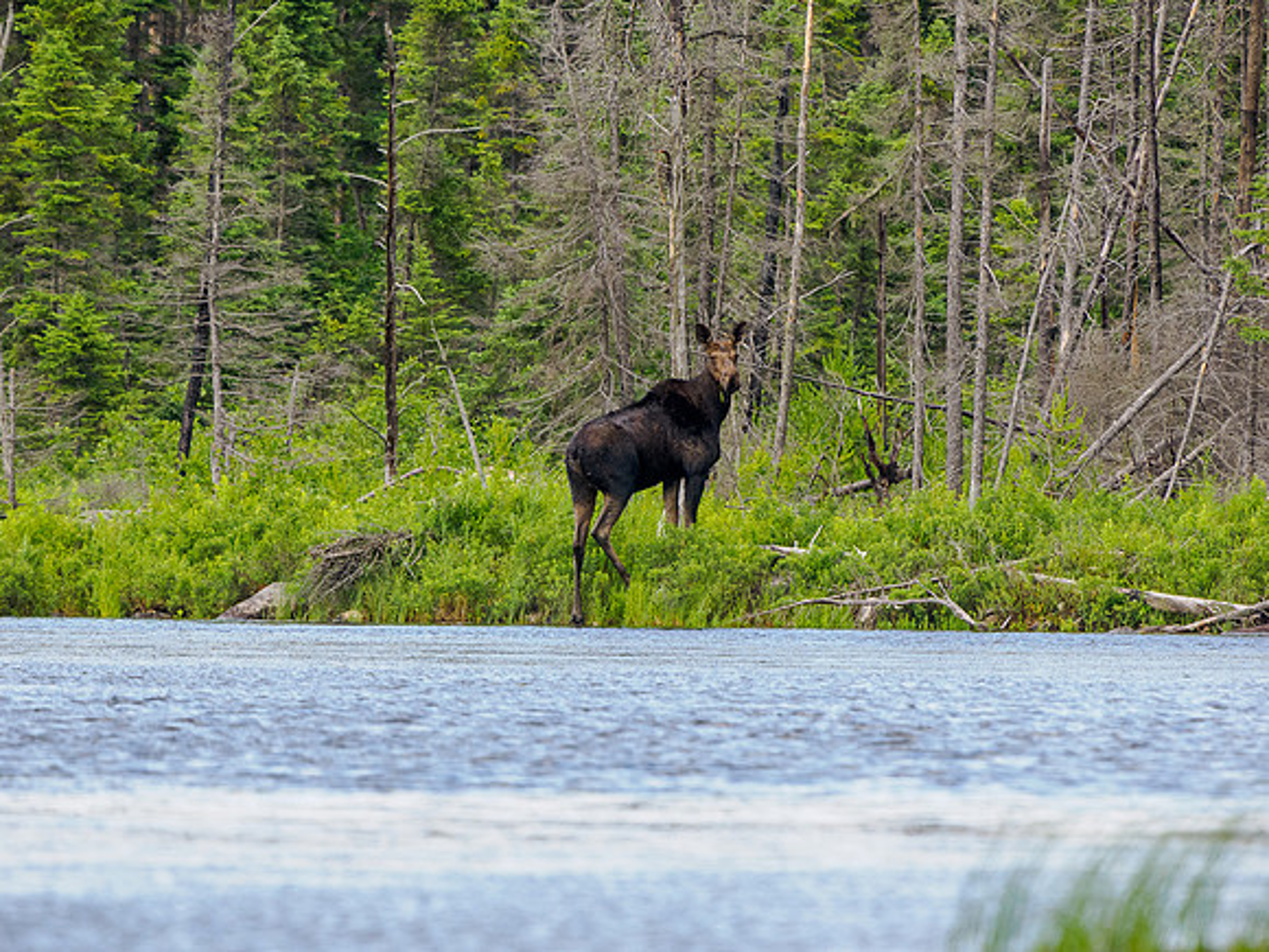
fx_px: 29364
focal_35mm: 801
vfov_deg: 1.9
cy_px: 476
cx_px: 634
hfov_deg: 2.5
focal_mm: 400
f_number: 8
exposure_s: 1/640
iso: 1600
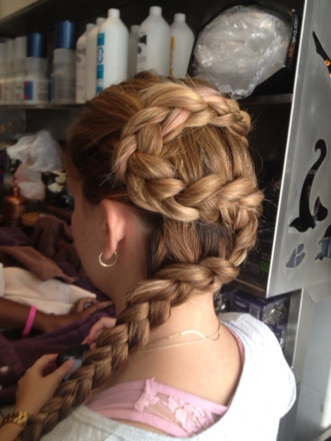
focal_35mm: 35
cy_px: 220
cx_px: 166
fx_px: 446
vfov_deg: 52.6
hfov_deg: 40.7
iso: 64
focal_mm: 4.28
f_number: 2.4
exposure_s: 1/40
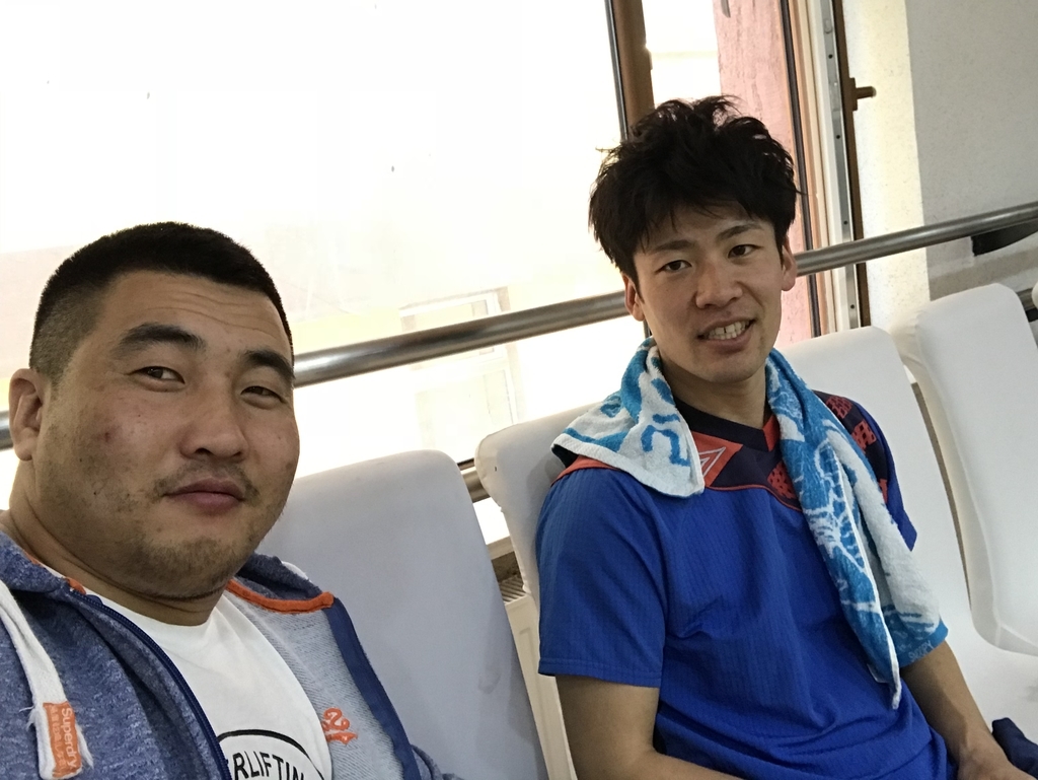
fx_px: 960
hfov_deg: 56.8
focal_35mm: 32
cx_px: 519
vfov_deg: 44.2
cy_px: 390
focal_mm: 2.87
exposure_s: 1/33
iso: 160
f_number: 2.2
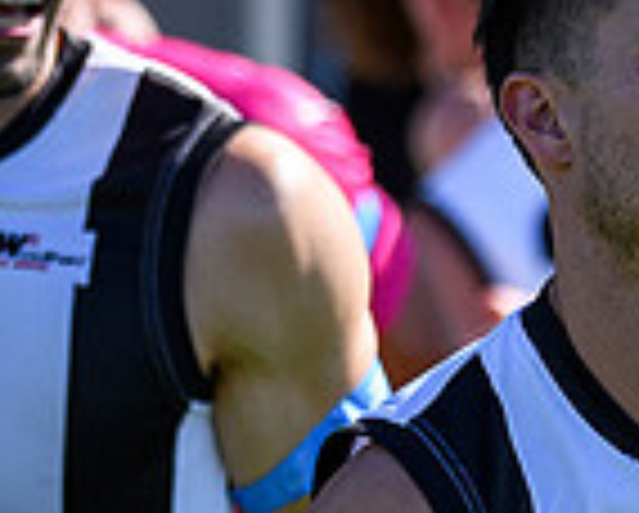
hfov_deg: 1.4
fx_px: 25585
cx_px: 769
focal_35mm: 1351
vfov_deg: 1.1
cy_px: 511
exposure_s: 1/2500
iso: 180
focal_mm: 135
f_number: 2.8
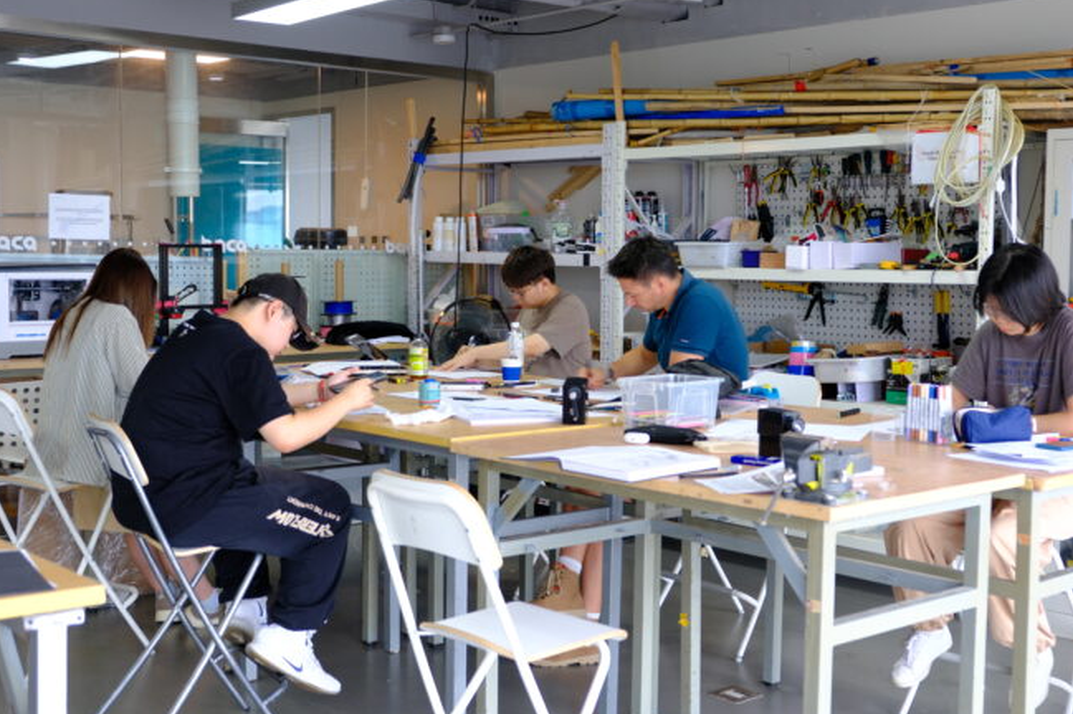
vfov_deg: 29.8
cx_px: 572
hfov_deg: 43.6
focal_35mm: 45
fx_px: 1341
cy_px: 349
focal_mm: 25.4
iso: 160
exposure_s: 1/38
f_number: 3.2
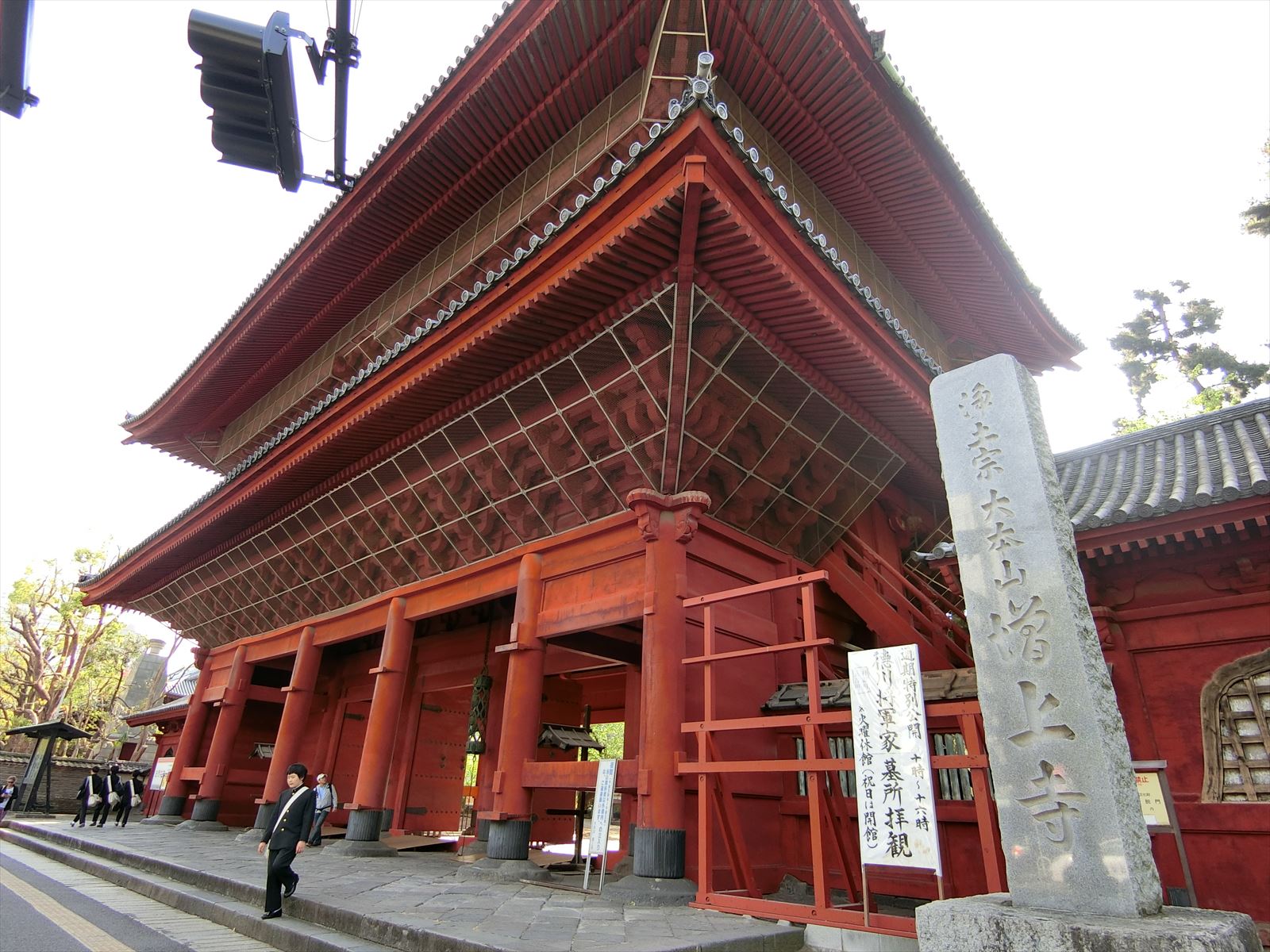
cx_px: 635
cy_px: 476
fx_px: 697
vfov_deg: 68.7
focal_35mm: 19
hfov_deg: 84.7
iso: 80
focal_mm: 4.06
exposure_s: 1/160
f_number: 2.7
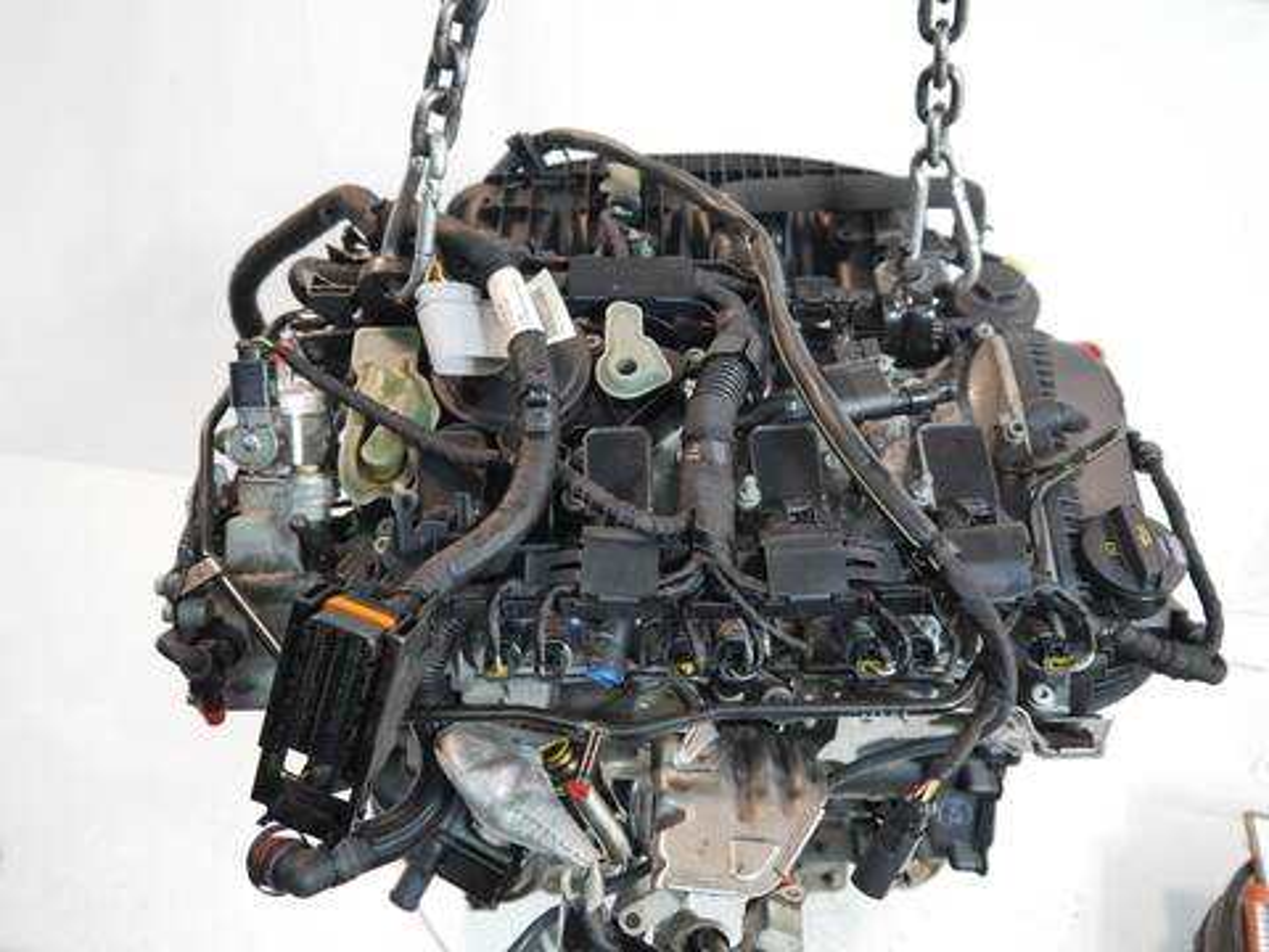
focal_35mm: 28
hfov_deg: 63.4
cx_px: 634
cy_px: 476
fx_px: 1026
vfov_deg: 49.7
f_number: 3.5
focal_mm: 14
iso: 1250
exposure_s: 1/125
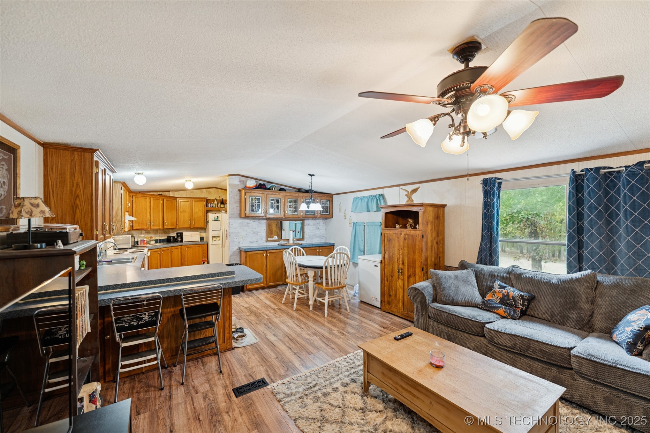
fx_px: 253
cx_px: 325
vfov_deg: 81.2
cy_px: 216
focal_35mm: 14
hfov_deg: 104.3
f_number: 2.8
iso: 400
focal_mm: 14
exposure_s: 1/15
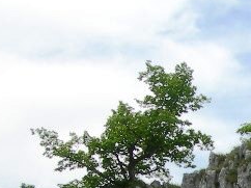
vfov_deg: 8.8
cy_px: 342
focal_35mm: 161
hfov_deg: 11.9
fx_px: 1166
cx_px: 334
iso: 50
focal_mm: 7.8
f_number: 4.8
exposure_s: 1/563
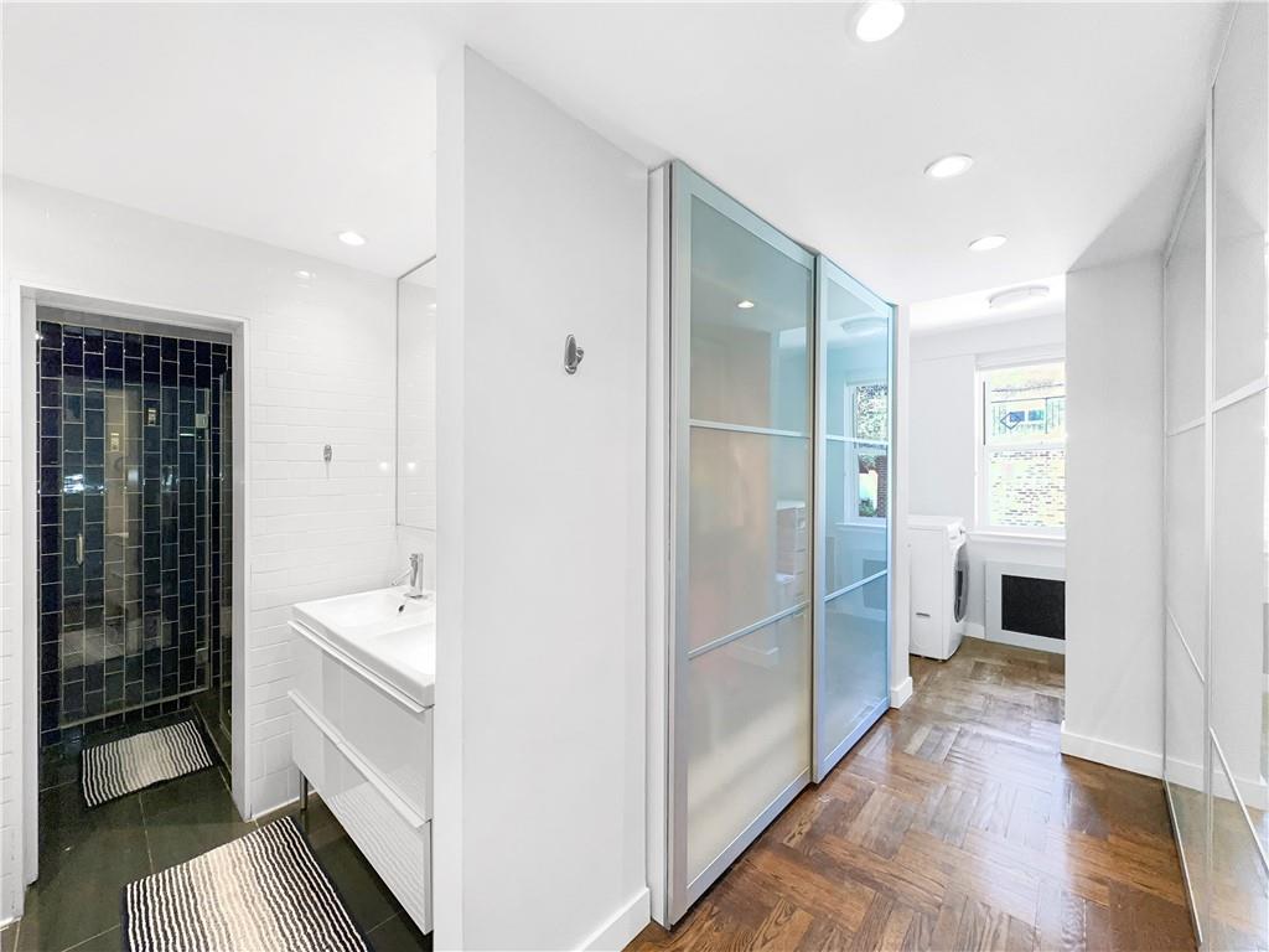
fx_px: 513
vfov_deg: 85.7
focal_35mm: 14
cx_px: 634
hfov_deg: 102.1
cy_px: 476
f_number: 2.2
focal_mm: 2.22
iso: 100
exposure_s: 1/60
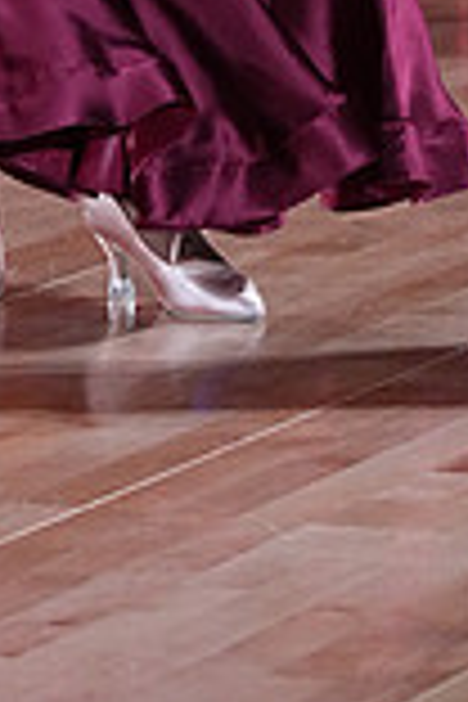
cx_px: 389
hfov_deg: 3.6
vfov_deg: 5.3
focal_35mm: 382
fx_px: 7448
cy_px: -594
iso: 5000
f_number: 5
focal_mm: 103
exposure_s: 1/400
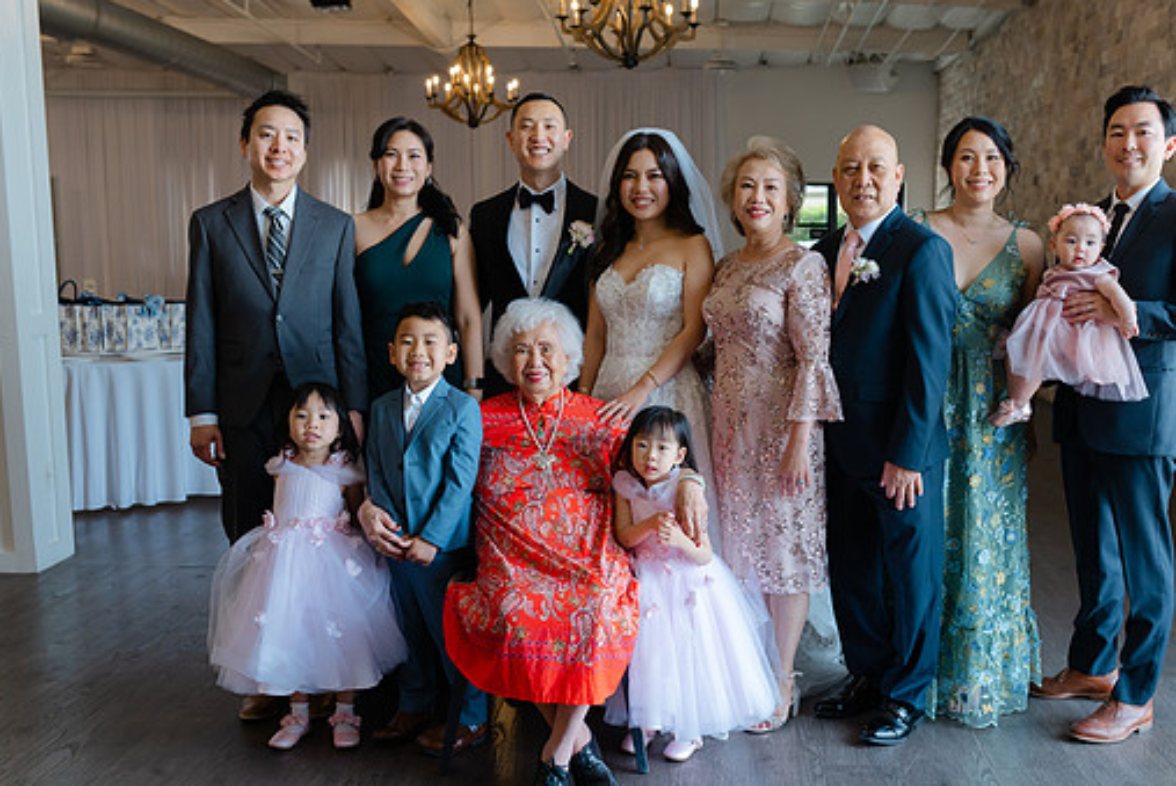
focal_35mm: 40
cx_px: 666
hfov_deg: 48.3
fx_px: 1308
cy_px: 428
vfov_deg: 33.4
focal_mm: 35
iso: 800
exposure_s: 1/160
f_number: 4
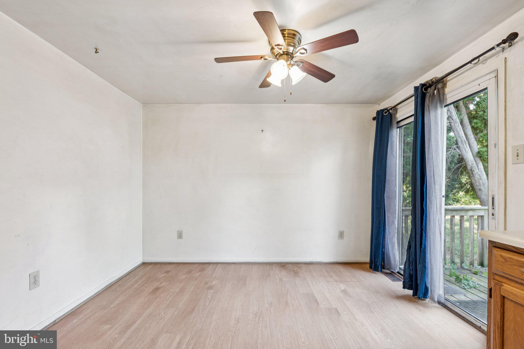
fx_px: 240
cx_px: 262
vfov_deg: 72.0
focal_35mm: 16
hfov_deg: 95.0
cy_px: 174
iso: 200
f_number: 9
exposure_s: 1/2.5
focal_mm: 16.5
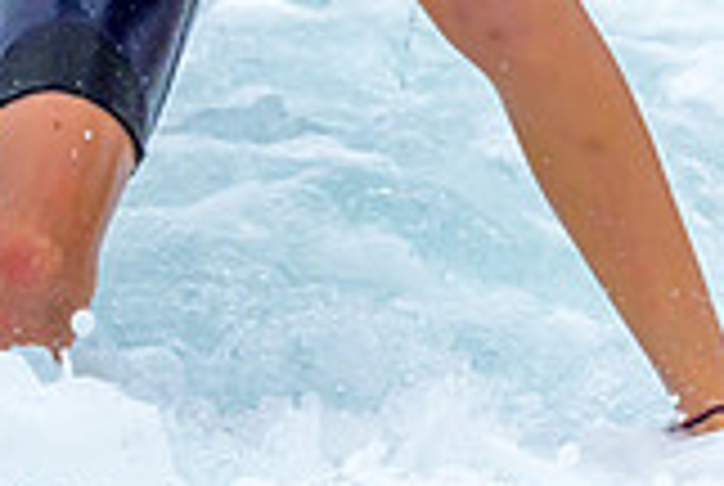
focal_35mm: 3304
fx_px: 66569
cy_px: -278
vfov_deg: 0.4
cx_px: 118
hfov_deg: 0.6
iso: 2000
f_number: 6.3
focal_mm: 800
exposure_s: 1/2000
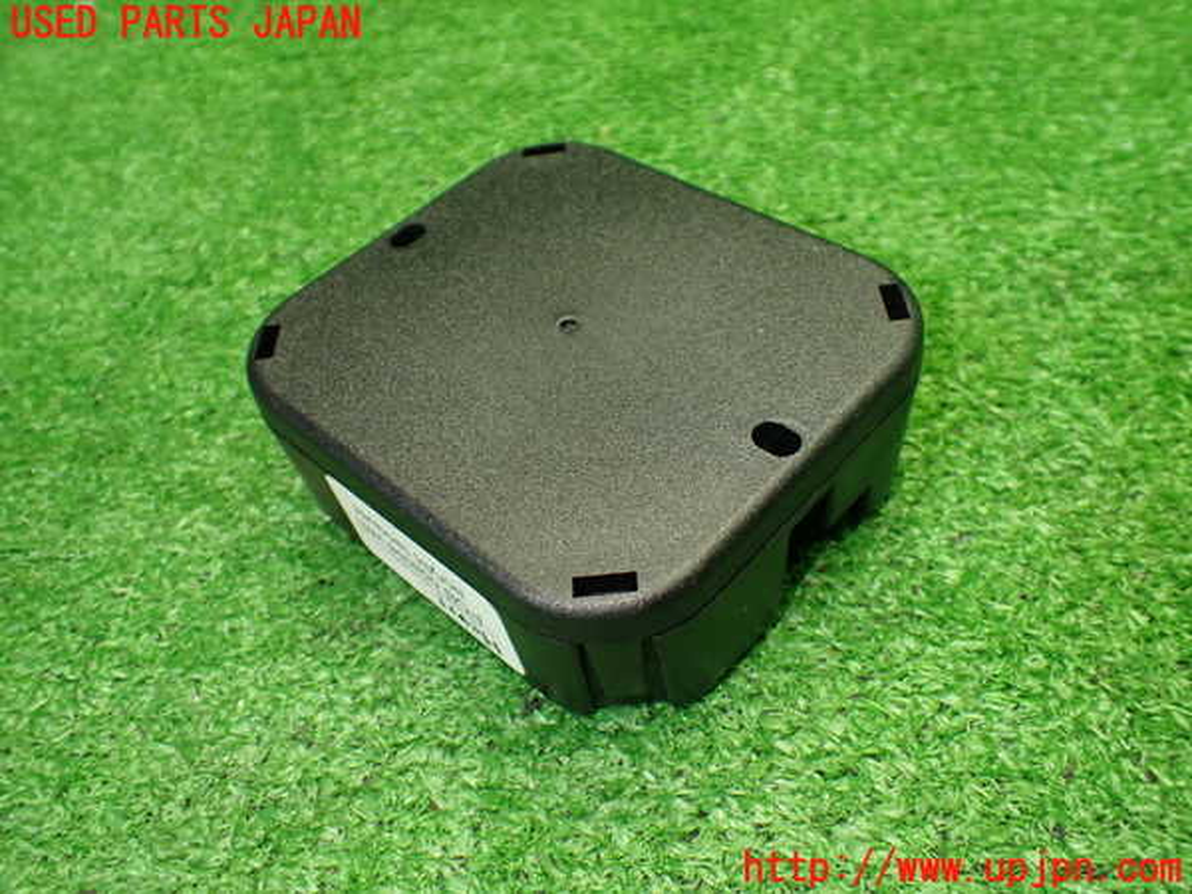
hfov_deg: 60.0
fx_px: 1033
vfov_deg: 46.8
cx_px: 596
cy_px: 447
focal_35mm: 30
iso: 640
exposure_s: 1/125
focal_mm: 5.4
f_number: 2.3
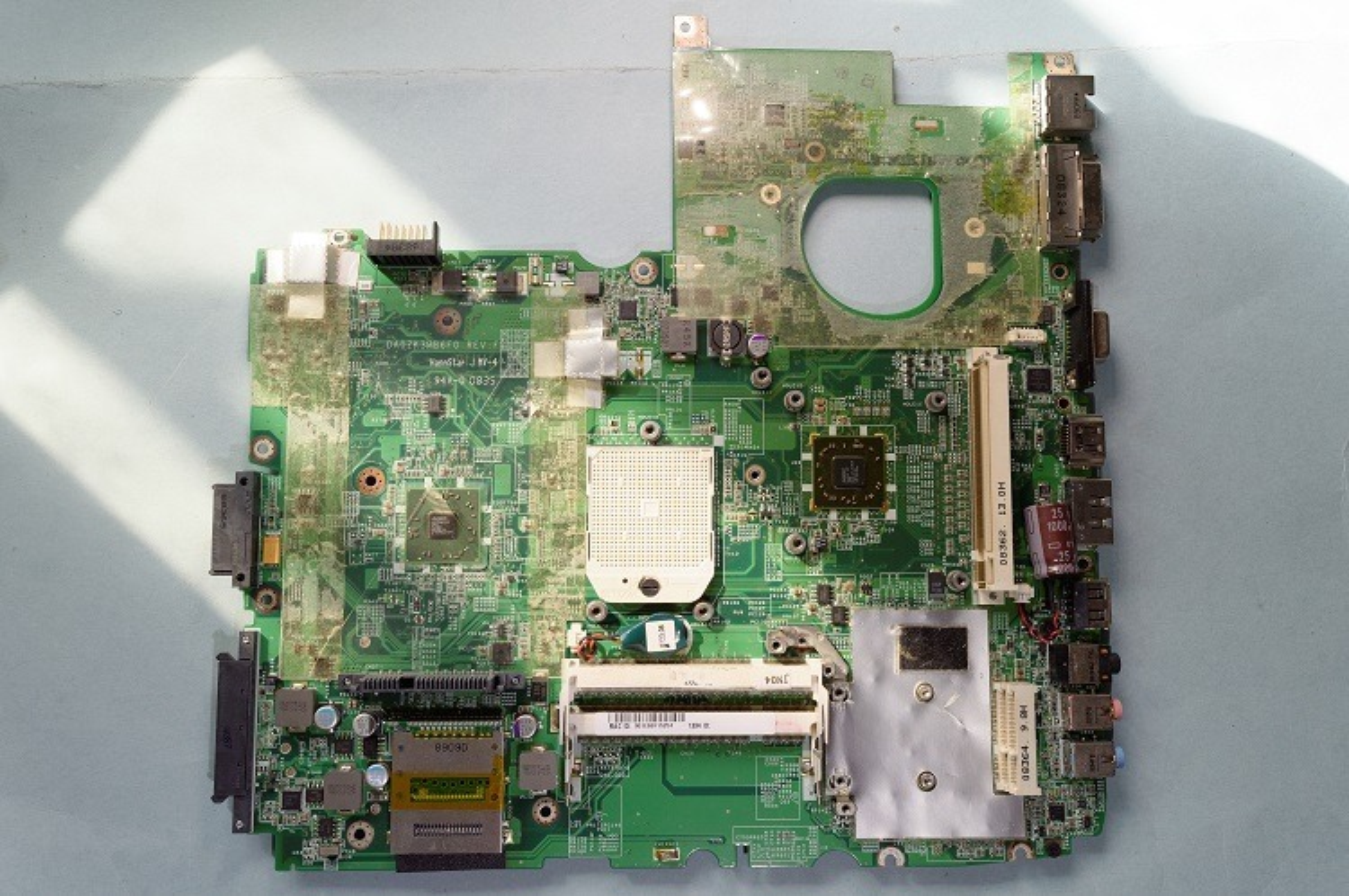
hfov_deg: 57.3
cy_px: 448
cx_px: 674
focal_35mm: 33
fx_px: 1235
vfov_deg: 39.9
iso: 100
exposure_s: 1/20
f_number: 8
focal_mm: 22
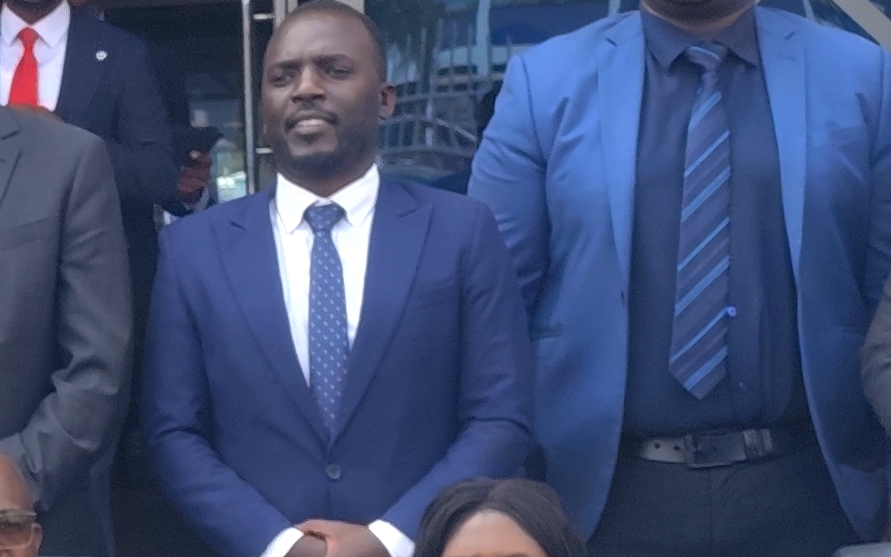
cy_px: 741
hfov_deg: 9.1
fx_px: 5391
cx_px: -553
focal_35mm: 222
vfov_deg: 5.9
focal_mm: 6.19
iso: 50
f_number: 1.65
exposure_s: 1/218
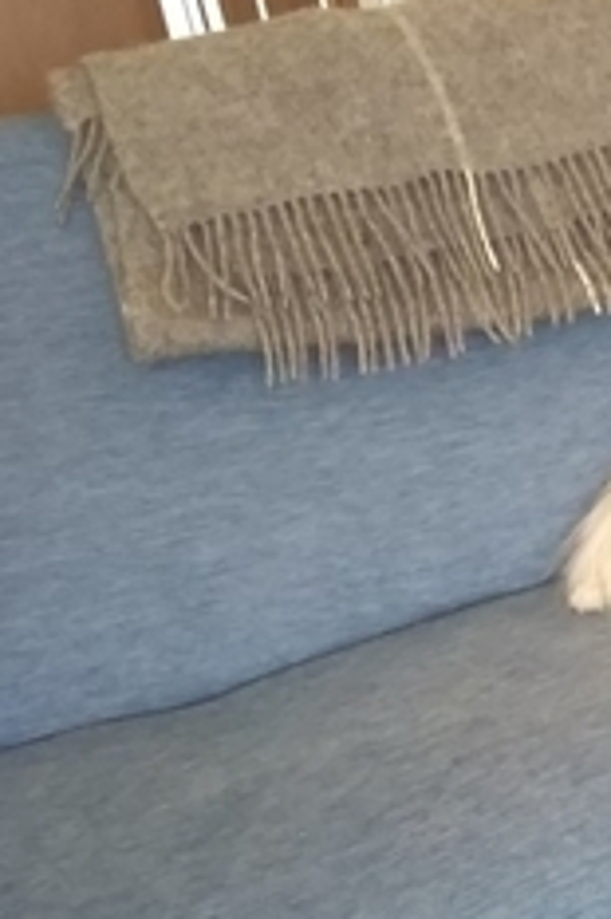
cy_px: 556
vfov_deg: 30.0
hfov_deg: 19.5
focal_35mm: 67
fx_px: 1708
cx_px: 664
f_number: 2.2
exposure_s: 1/24
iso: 640
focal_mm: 4
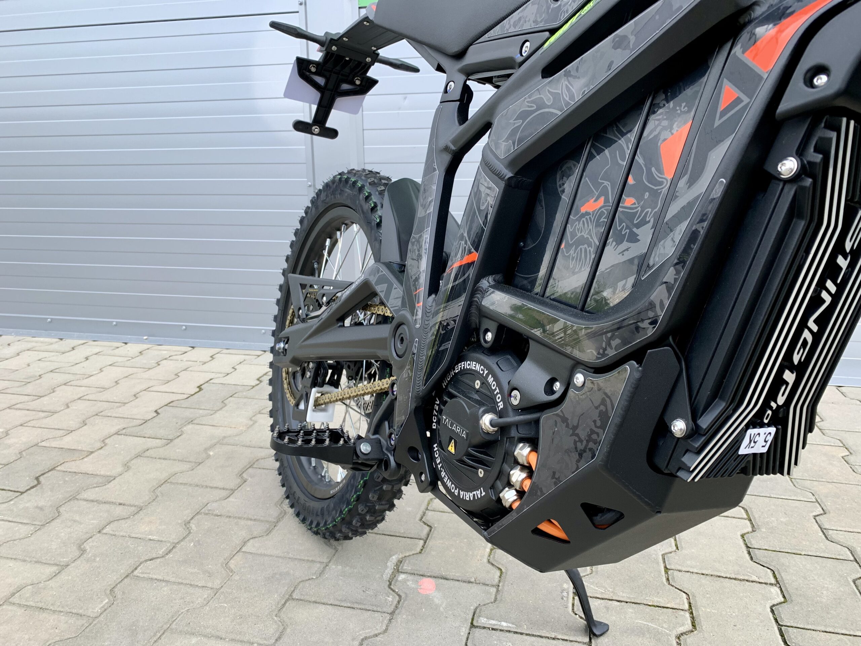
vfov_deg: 53.1
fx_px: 647
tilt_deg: -12.6
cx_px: 430
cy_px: 323
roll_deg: +0.9
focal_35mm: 26
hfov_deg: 67.3
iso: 25
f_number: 1.8
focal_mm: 4.25
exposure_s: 1/424
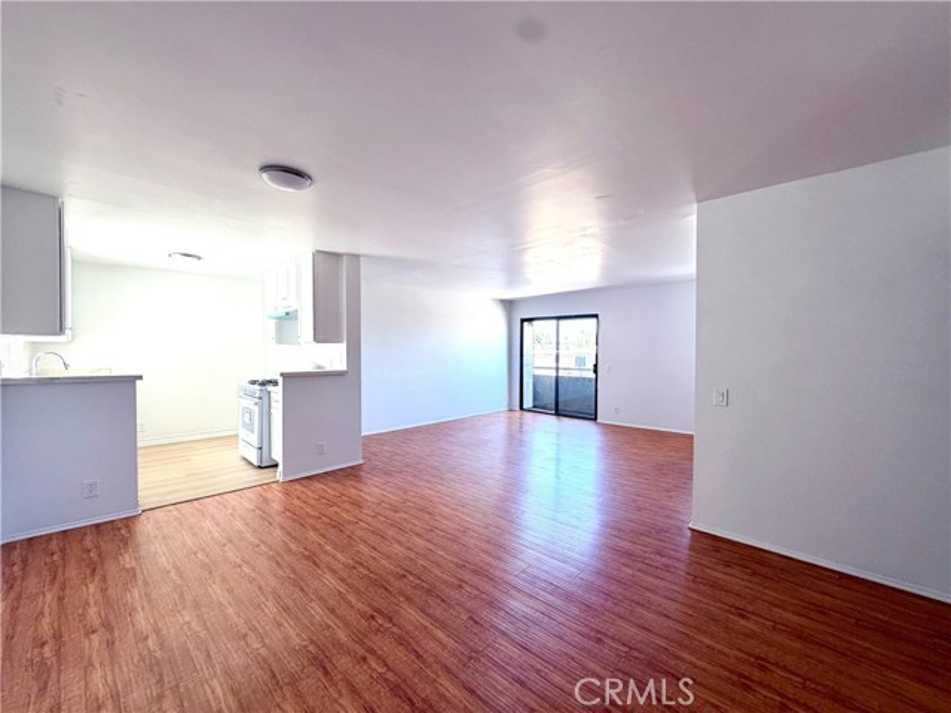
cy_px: 356
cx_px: 476
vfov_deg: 85.7
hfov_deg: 102.1
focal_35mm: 14
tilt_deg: -1.6
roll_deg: +0.3
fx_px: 385
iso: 125
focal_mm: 2.22
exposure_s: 1/121
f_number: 2.2
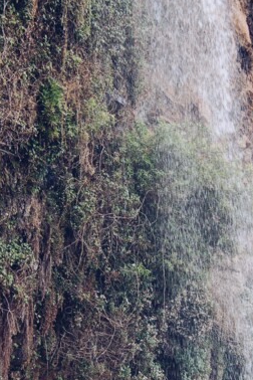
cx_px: 123
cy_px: 263
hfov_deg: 8.7
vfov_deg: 13.1
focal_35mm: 157
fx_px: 1654
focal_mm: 55
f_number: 7.1
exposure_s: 1/200
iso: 200
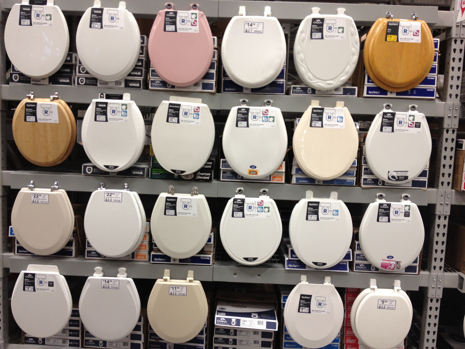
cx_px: 232
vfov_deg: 40.7
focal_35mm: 35
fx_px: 470
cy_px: 174
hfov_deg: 52.6
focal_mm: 4.28
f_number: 2.4
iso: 64
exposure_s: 1/20
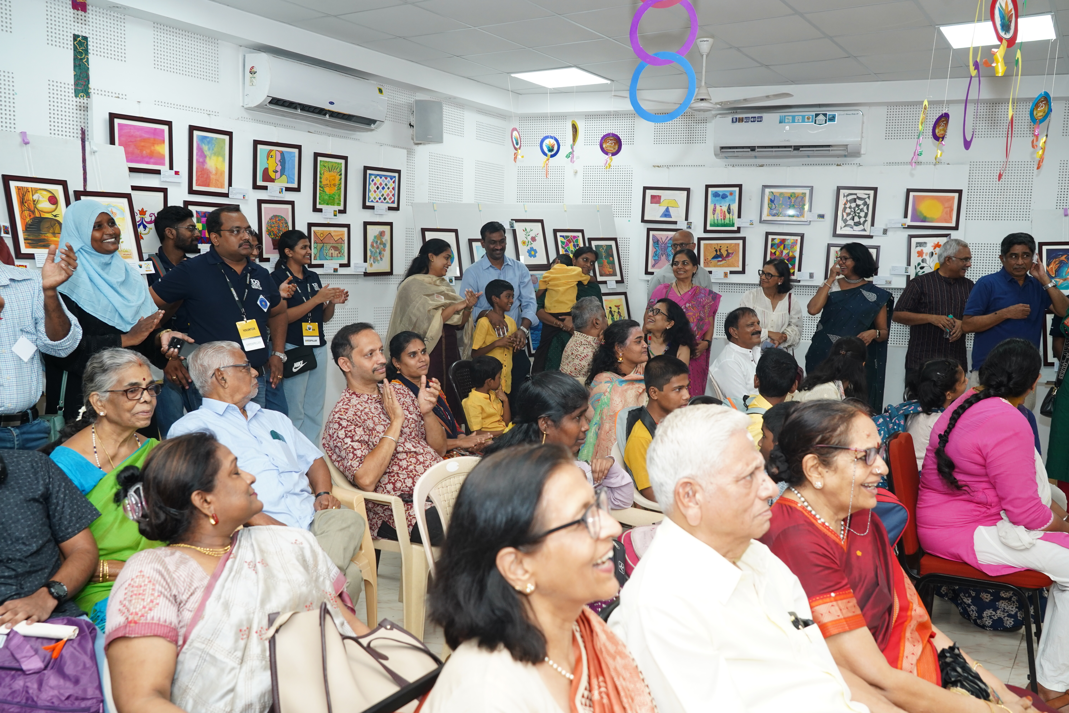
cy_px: 356
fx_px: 891
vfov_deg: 43.6
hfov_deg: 61.9
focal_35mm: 30
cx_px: 534
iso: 1250
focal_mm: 30
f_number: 6.3
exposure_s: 1/125
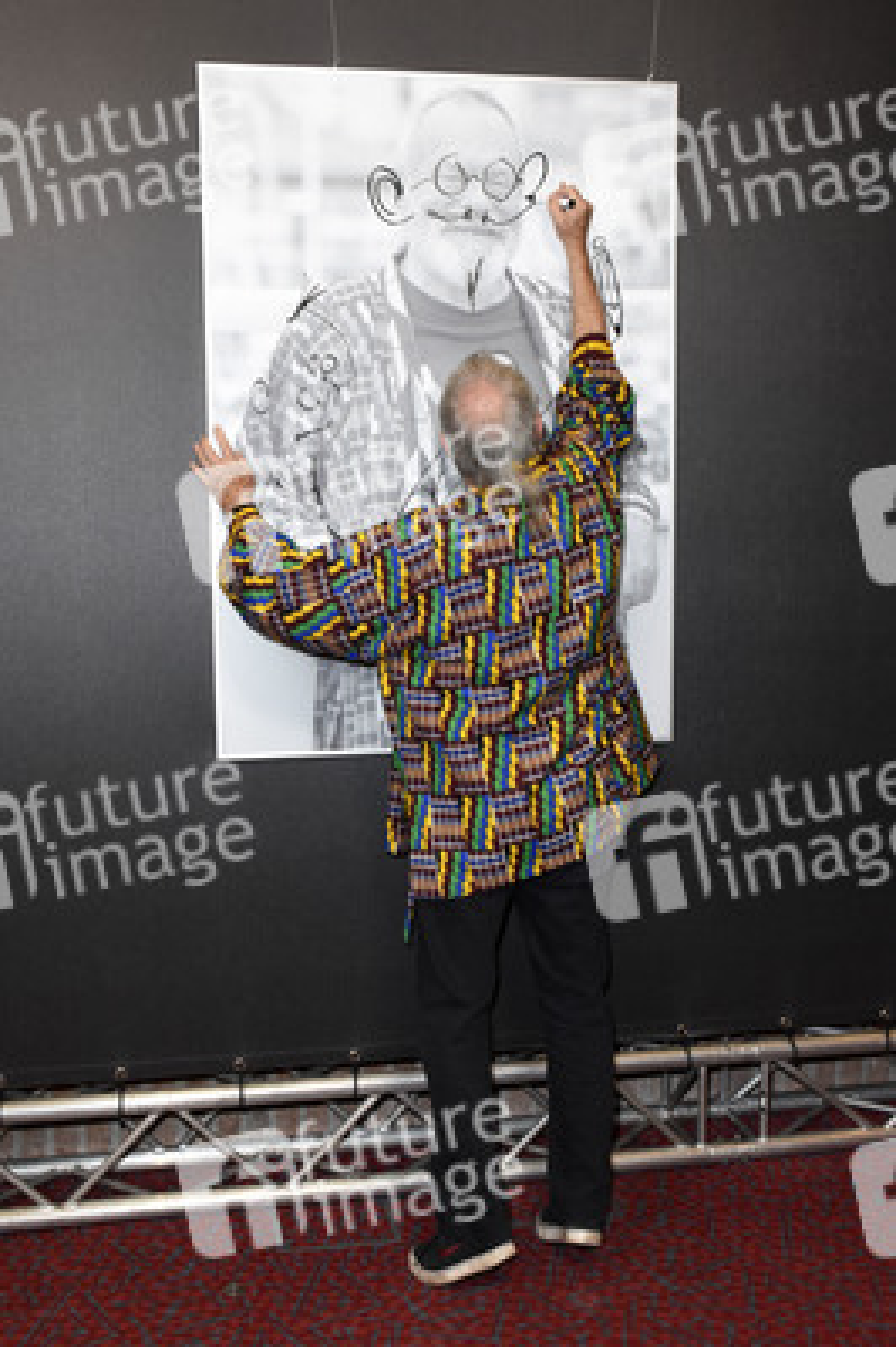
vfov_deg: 55.1
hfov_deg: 38.3
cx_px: 448
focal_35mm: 34
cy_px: 674
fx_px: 1290
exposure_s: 1/160
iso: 1250
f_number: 6.3
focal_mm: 23
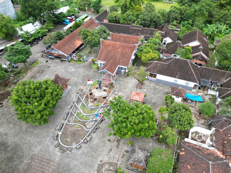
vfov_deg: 56.8
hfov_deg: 71.6
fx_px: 160
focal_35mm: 24
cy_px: 86
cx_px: 116
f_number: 1.7
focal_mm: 6.72
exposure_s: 1/800
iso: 100
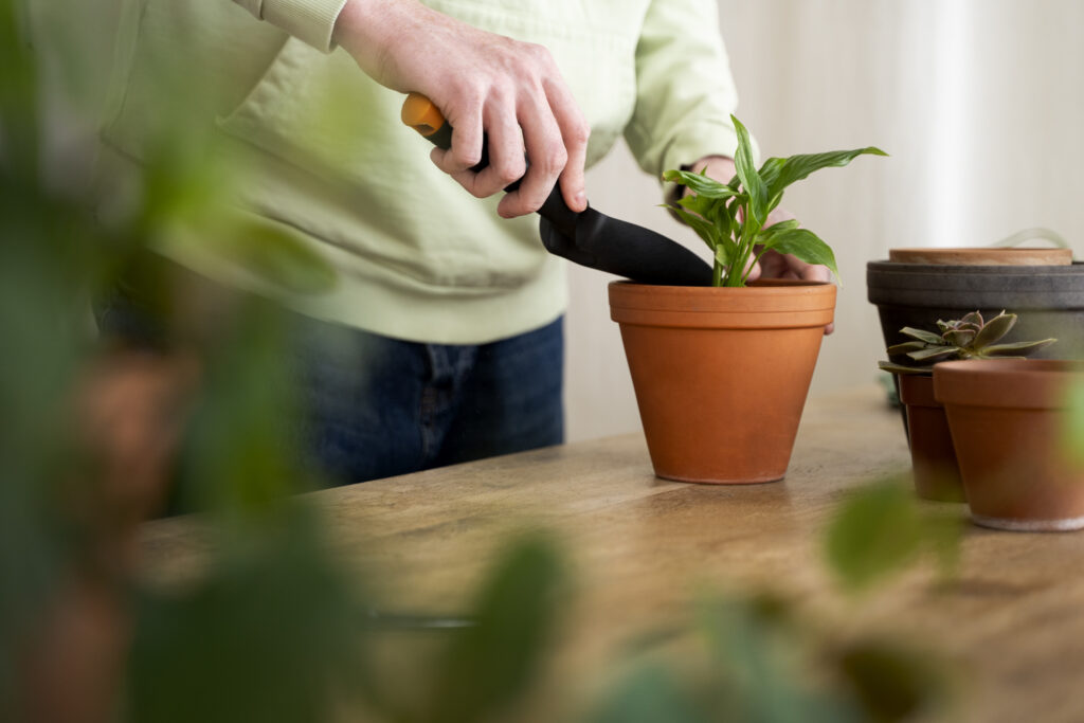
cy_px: 362
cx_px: 542
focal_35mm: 67
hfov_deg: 30.1
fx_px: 2018
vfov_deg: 20.3
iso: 800
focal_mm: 67
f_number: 3.2
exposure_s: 1/160
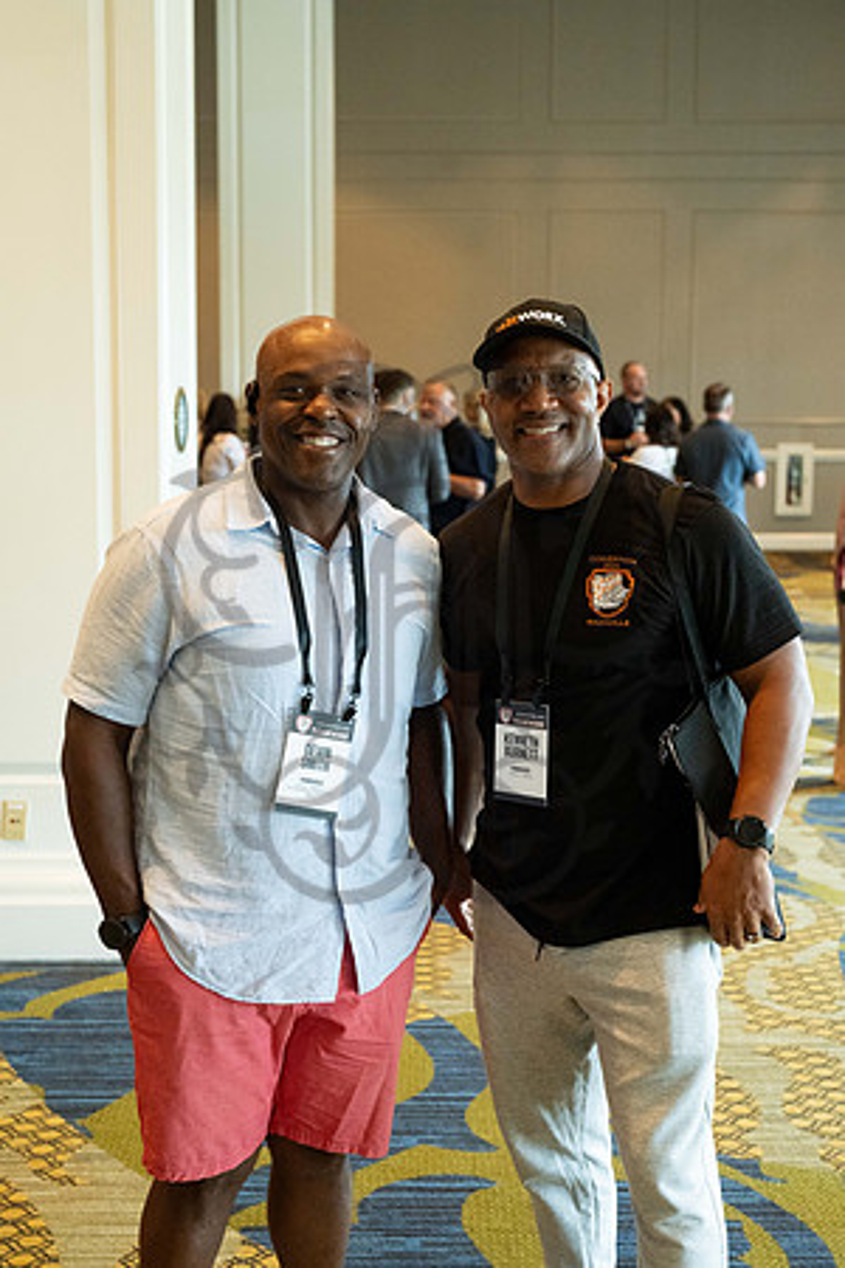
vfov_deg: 39.6
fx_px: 1760
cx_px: 422
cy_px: 634
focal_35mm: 50
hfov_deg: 27.0
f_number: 4.5
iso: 2500
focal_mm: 50
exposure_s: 1/160
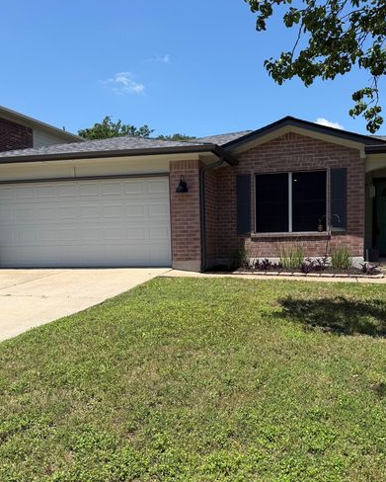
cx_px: 240
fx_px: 457
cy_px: 275
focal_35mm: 32
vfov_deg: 55.4
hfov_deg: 45.5
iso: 80
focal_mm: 6.76
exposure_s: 1/3584
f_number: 1.78
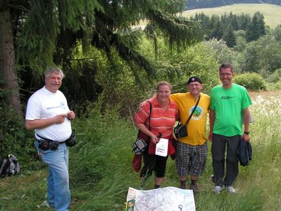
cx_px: 145
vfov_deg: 35.2
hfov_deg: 45.7
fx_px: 333
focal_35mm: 41
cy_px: 116
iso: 50
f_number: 3.2
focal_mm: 6
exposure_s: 1/125
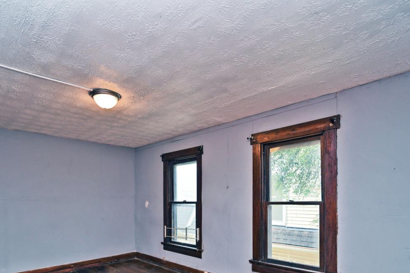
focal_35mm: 21
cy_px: 200
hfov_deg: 80.3
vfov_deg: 57.0
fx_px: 239
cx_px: 164
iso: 200
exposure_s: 1/60
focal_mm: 14
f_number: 4
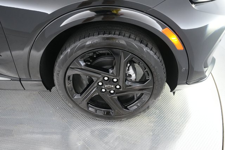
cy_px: 75
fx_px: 175
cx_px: 112
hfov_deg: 65.5
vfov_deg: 46.4
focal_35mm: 28
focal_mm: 28
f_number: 2.8
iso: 8000
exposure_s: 1/250
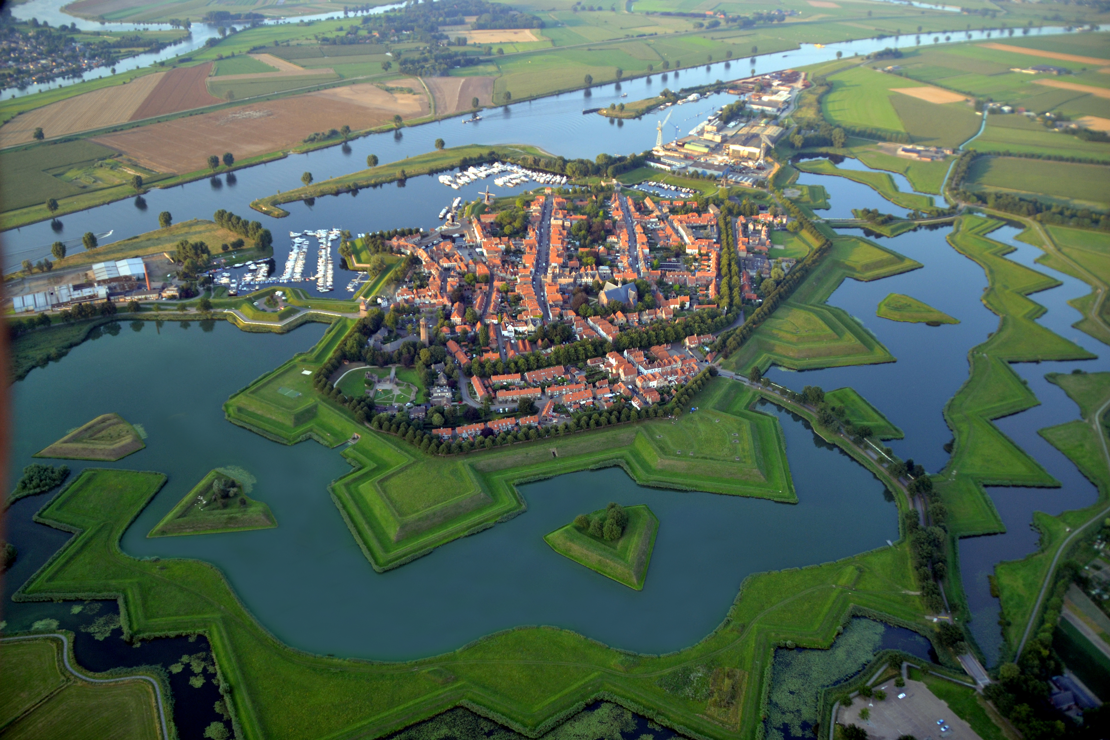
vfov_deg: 47.9
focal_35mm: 27
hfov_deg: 67.4
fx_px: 832
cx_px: 555
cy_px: 370
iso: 400
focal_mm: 18
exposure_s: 1/500
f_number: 3.5
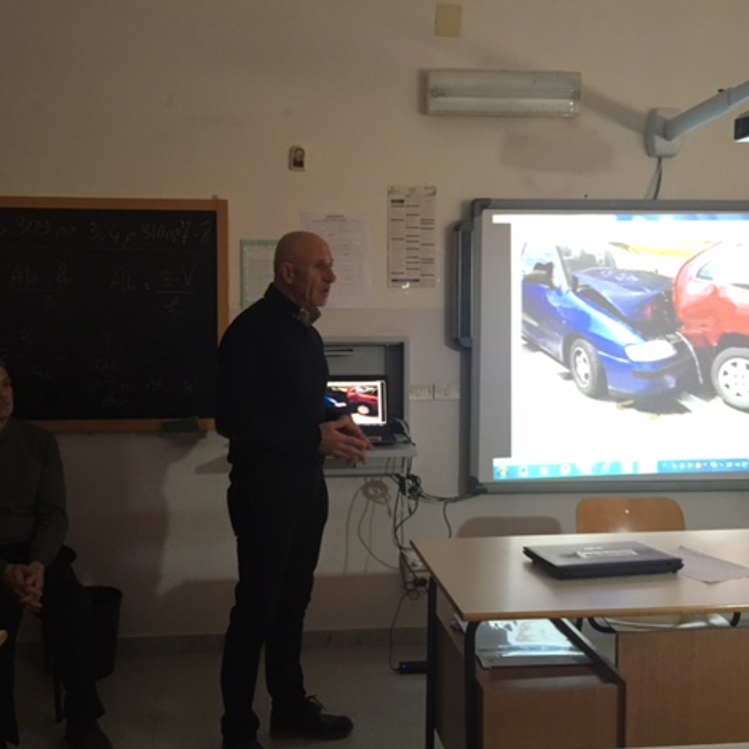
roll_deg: -0.3
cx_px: 358
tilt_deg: -3.7
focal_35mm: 35
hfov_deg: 47.2
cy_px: 380
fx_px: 857
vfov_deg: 47.2
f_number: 2.2
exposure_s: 1/33
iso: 200
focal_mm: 4.15
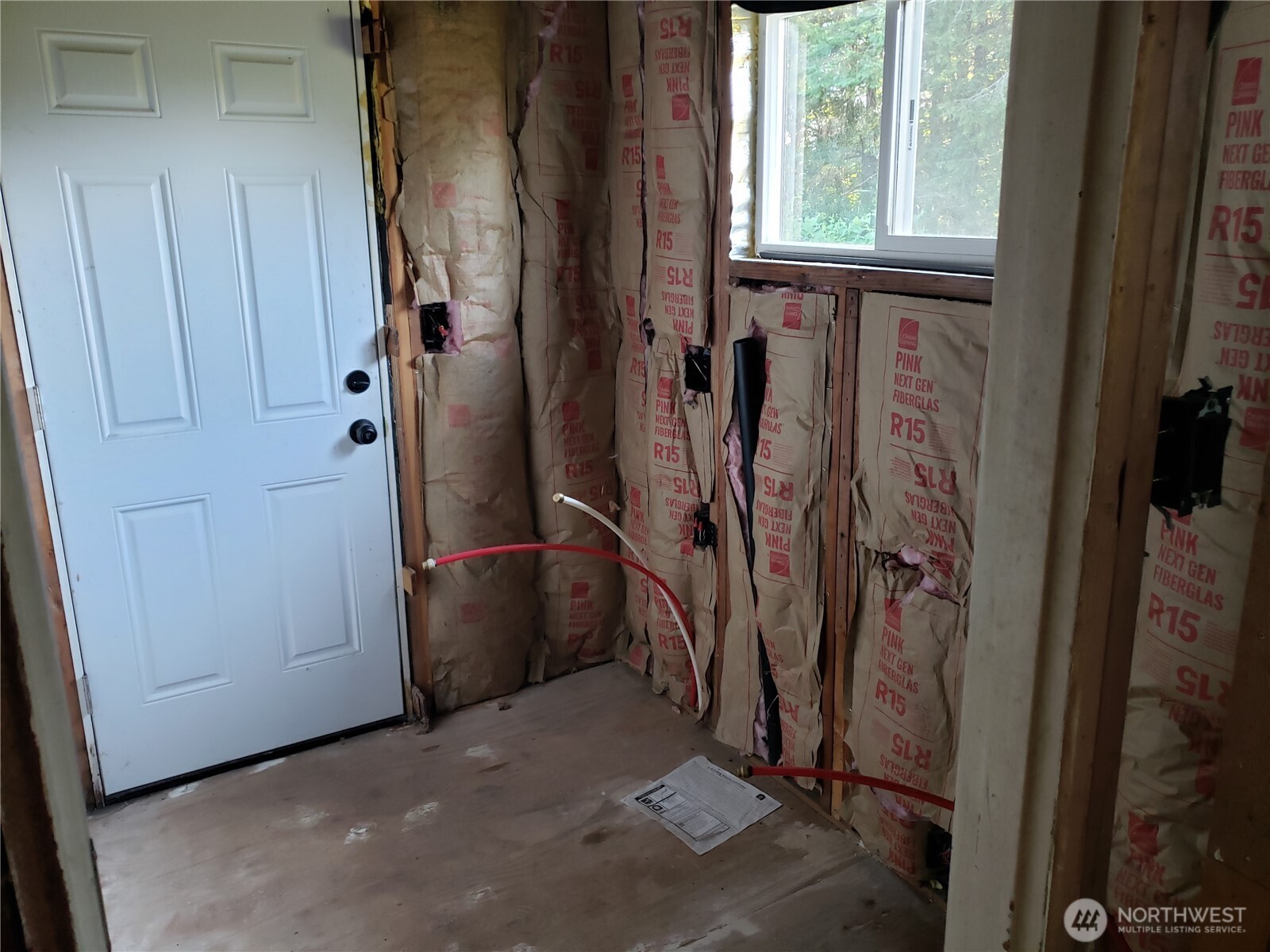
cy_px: 476
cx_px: 635
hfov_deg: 67.3
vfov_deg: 53.1
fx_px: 954
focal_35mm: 26
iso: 200
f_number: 1.5
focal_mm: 4.3
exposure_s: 1/48
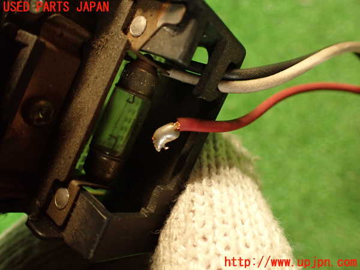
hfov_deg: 60.0
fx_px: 312
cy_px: 135
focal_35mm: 30
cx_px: 180
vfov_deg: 46.8
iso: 500
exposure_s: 1/30
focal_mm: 5.4
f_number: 2.3
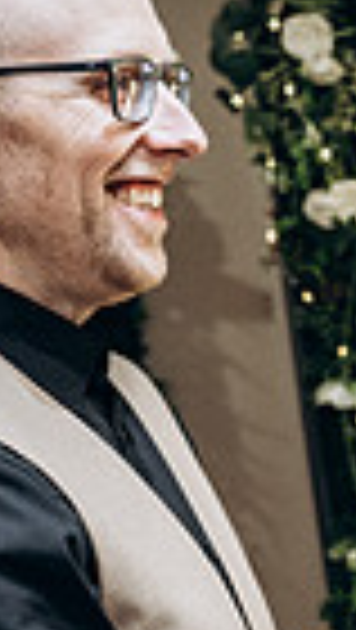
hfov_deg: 9.6
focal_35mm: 121
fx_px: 2026
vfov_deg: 17.2
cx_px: 627
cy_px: 662
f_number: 2.8
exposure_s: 1/160
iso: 2000
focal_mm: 24
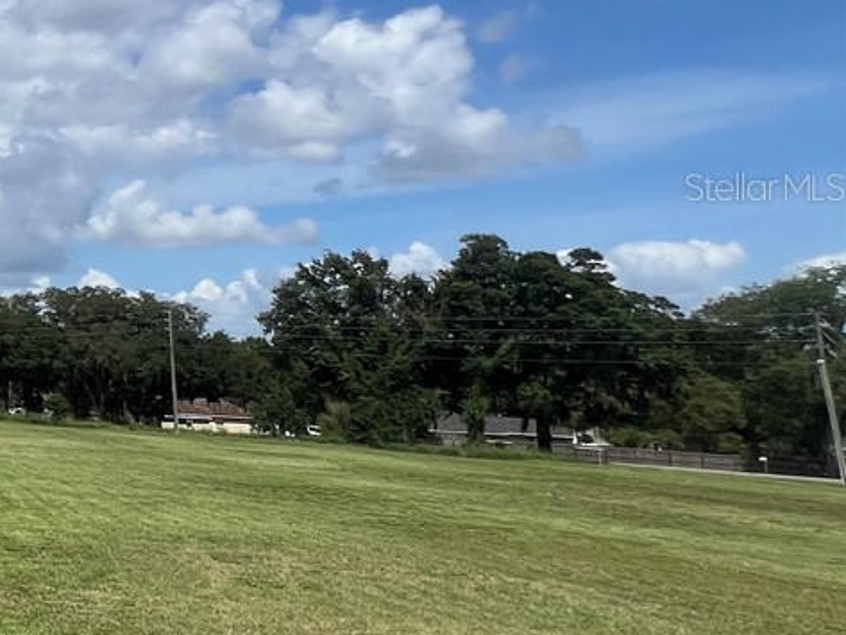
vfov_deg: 32.5
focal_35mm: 44
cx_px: -578
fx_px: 1076
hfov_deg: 24.7
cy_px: 186
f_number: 1.8
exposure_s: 1/3040
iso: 32
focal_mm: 1.57
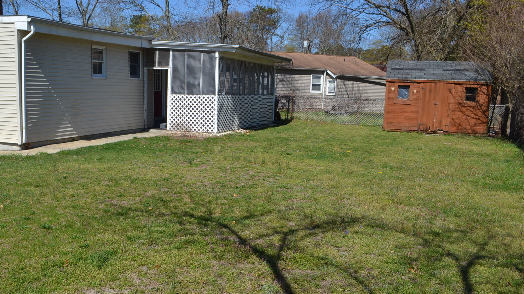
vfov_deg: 33.7
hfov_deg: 56.1
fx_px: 486
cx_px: 201
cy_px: 153
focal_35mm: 35
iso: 100
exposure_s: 1/250
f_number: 8
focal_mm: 18
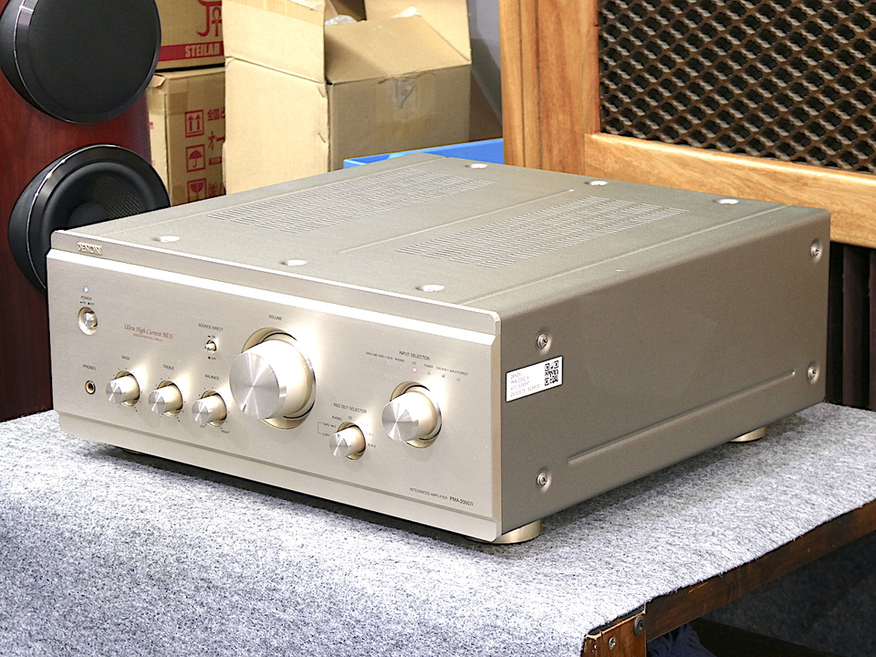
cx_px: 438
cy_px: 328
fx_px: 2480
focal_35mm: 98
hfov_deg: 20.0
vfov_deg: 15.1
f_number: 5
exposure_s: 1/4
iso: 200
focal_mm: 17.5
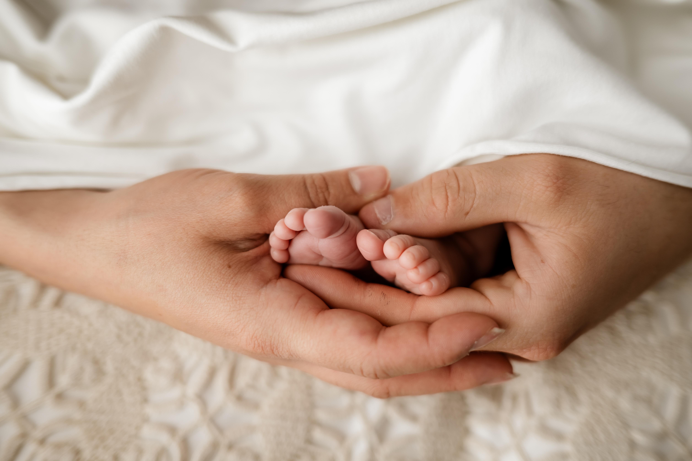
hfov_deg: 48.5
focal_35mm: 40
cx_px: 346
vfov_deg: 33.4
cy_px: 230
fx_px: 769
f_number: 2
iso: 200
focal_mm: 40
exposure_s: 1/500
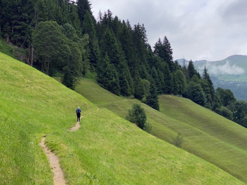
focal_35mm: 52
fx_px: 371
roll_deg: +2.0
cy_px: 92
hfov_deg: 36.8
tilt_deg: +9.7
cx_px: 124
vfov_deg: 28.0
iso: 20
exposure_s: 1/856
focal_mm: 6
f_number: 2
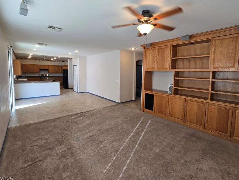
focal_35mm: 15
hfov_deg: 98.1
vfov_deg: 81.6
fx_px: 104
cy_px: 81
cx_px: 124
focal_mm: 2.2
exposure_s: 1/60
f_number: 2.2
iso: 64
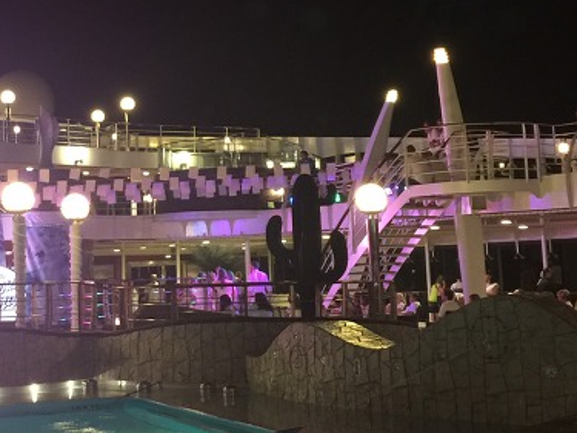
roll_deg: +0.2
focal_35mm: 73
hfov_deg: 26.5
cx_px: 172
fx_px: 1216
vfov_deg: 20.0
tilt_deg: +5.4
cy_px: 120
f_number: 2.2
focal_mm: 4.15
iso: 100
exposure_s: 1/8
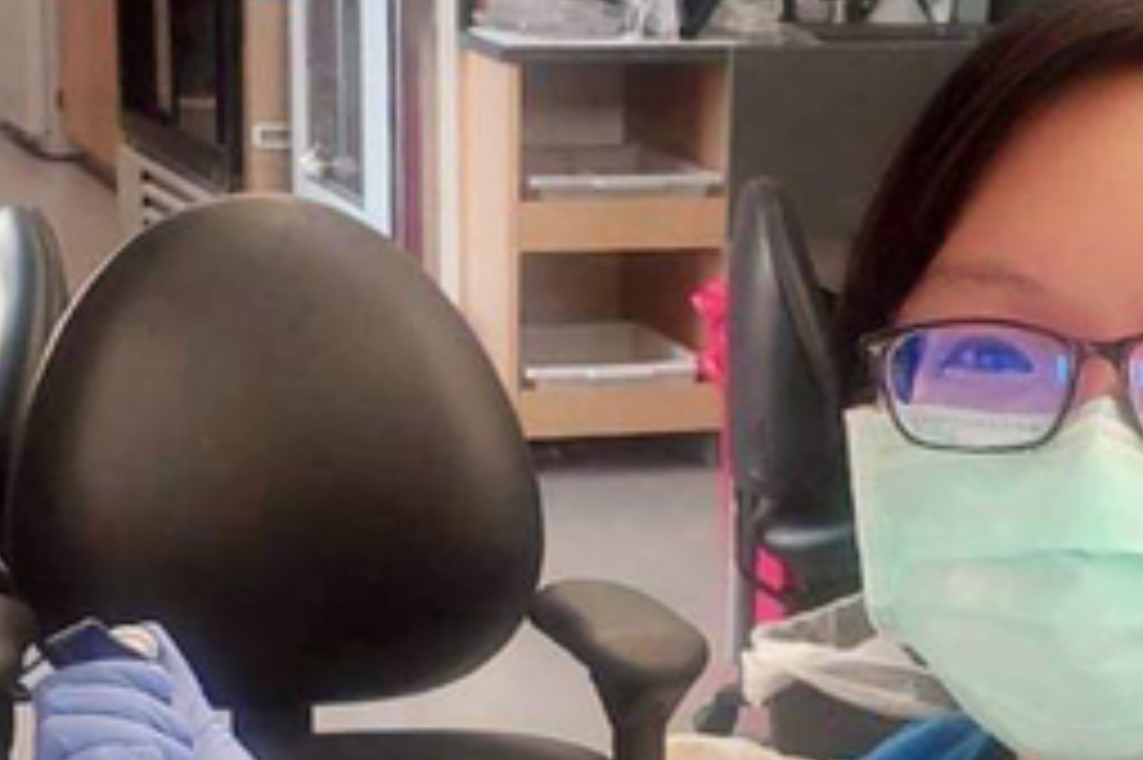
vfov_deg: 9.8
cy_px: 926
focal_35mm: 138
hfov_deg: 14.9
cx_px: 536
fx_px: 4379
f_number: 4
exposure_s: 1/200
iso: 2500
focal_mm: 50
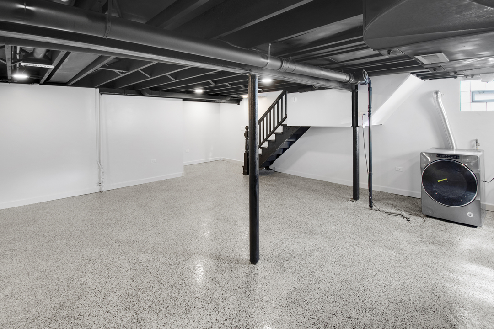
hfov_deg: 100.4
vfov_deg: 77.3
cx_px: 247
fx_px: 206
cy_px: 164
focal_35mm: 15
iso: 400
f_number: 9
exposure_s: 1/2
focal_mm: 10
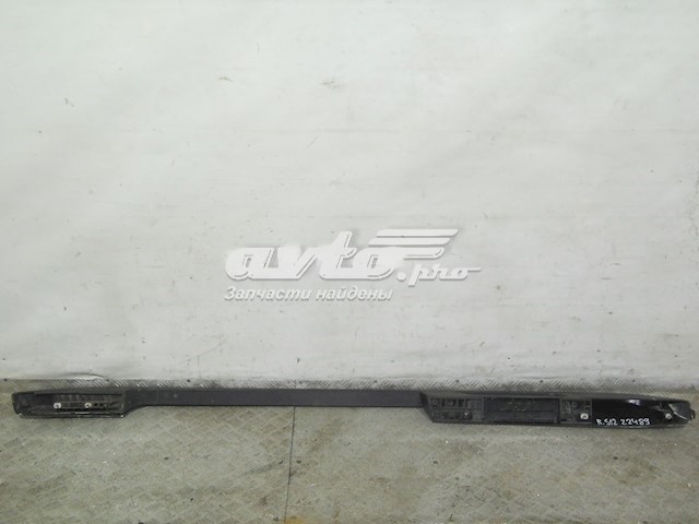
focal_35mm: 41
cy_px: 262
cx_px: 350
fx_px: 828
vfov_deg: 35.1
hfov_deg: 45.8
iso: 160
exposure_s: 1/30
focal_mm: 6.72
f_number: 3.1
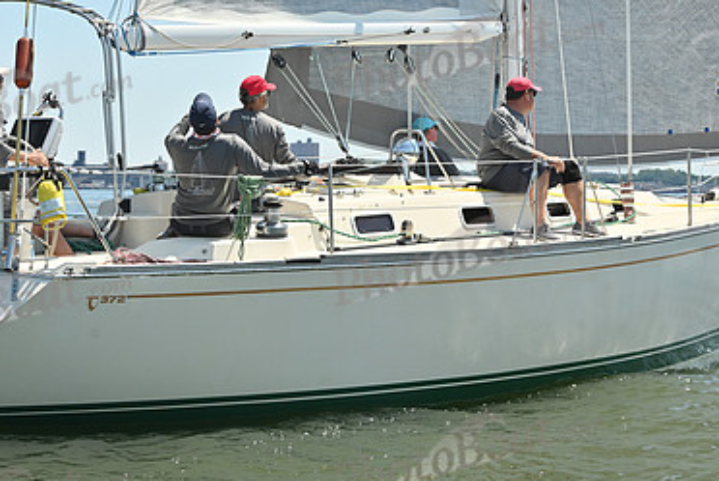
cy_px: 183
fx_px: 2180
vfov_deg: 12.6
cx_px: 234
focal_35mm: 109
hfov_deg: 18.7
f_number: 8
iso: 320
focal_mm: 70
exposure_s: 1/1000
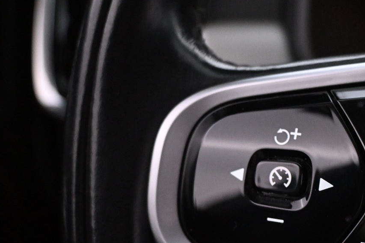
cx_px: 302
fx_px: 592
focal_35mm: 58
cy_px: 167
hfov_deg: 33.1
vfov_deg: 23.1
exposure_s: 1/60
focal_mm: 20.5
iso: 4500
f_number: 3.8
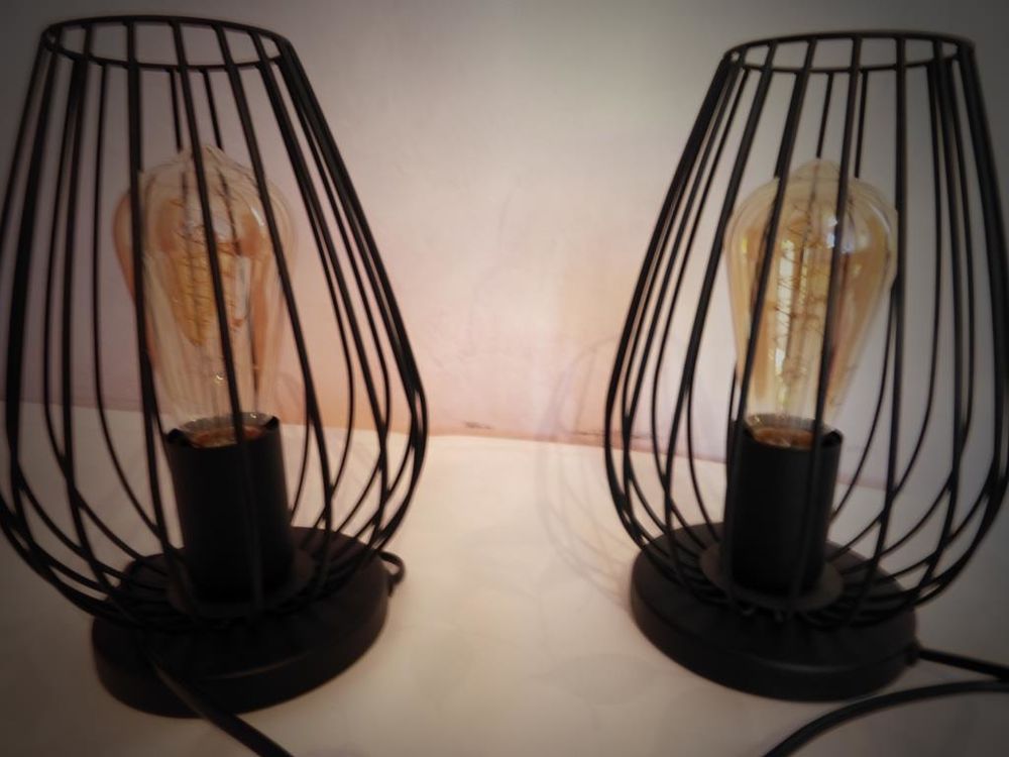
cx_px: 504
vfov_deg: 56.8
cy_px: 378
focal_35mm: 24
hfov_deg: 71.6
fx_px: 700
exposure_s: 1/8
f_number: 3.3
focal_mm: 4.3
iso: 400
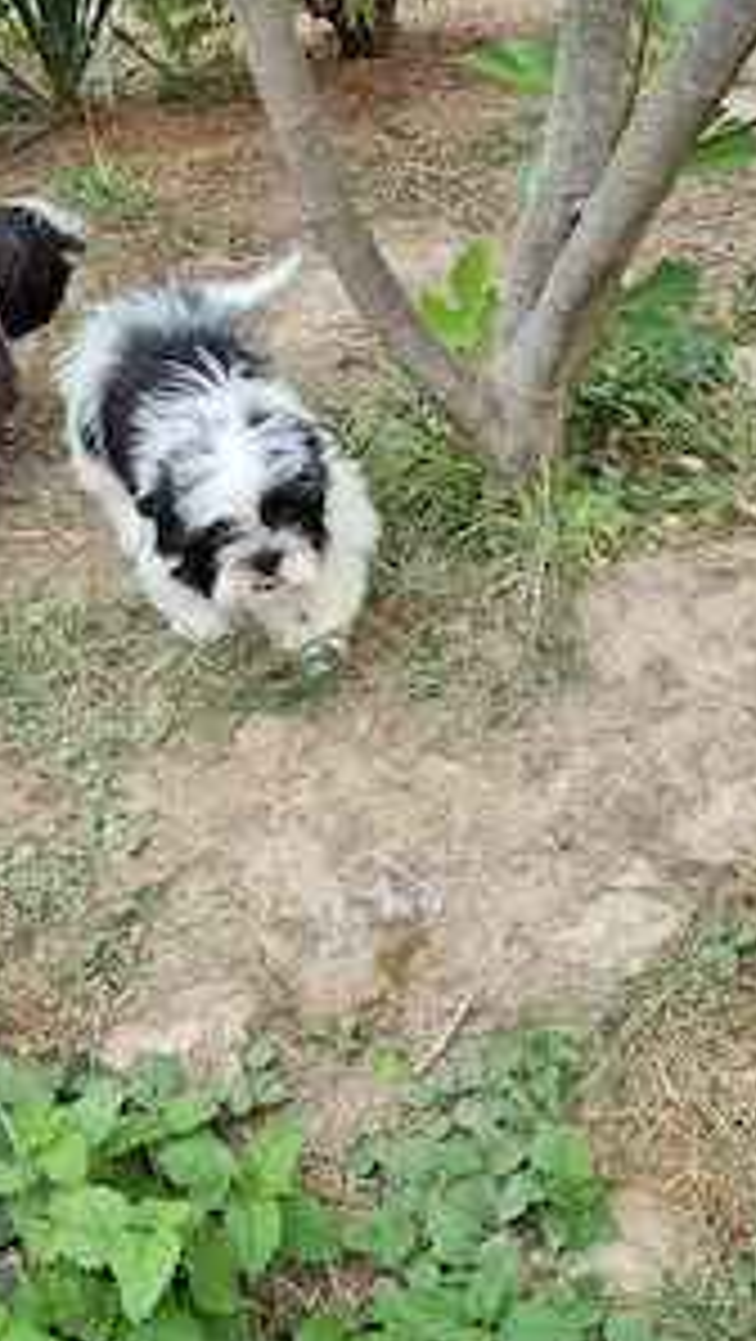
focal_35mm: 38
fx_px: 1352
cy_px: 706
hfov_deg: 31.0
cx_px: 256
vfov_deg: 52.7
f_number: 1.8
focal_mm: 5.4
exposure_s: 1/476
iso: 50
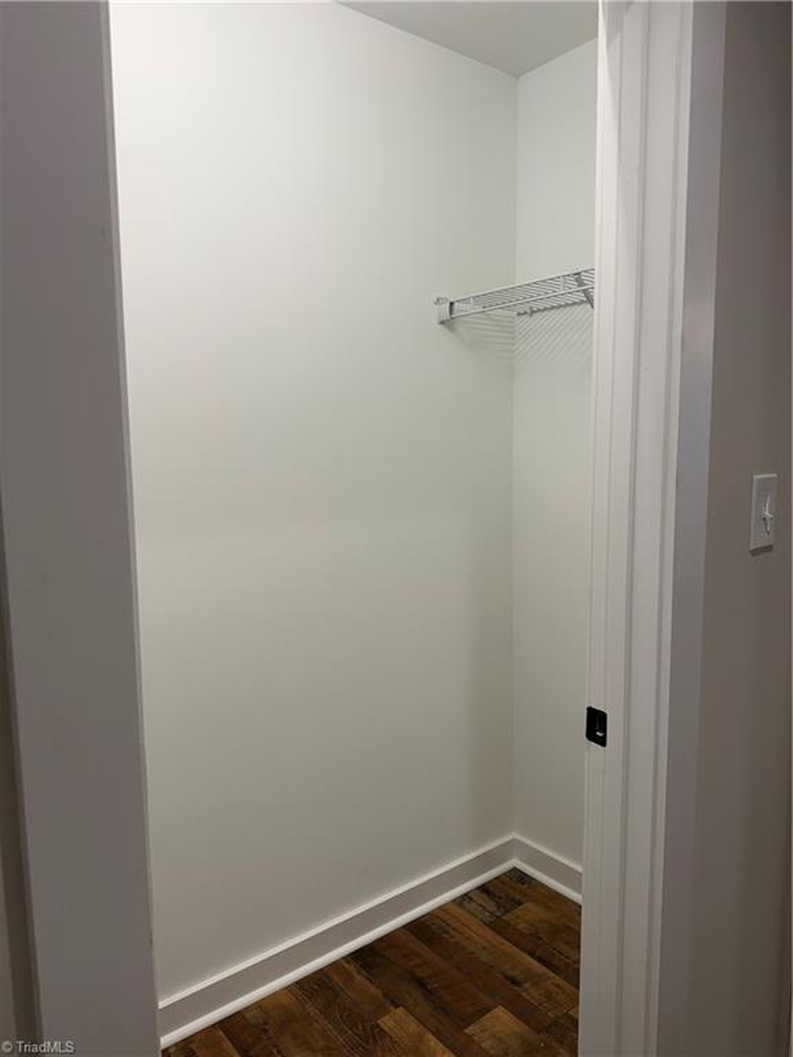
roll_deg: -0.5
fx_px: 733
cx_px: 396
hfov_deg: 56.8
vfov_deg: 71.6
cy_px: 528
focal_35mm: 24
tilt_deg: -6.4
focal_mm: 6.76
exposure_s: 1/120
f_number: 1.78
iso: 80
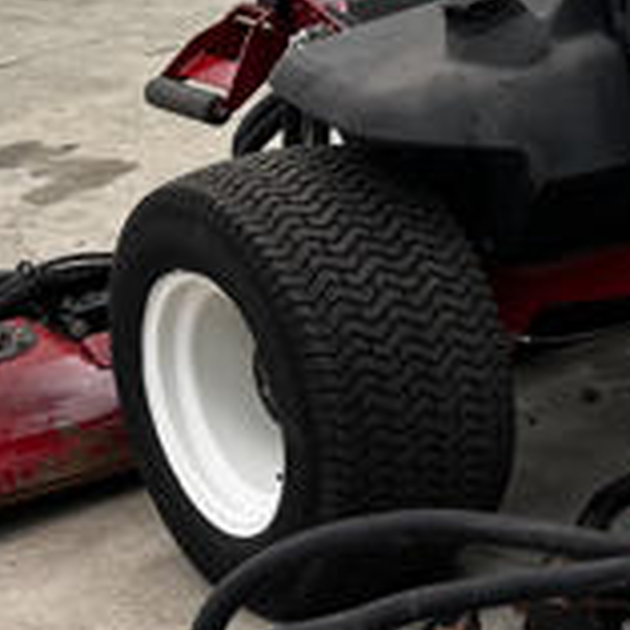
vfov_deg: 16.0
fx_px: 2224
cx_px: 819
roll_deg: +2.0
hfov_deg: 15.4
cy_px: 156
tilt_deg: -16.9
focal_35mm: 108
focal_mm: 6.76
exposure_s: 1/120
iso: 100
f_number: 1.78
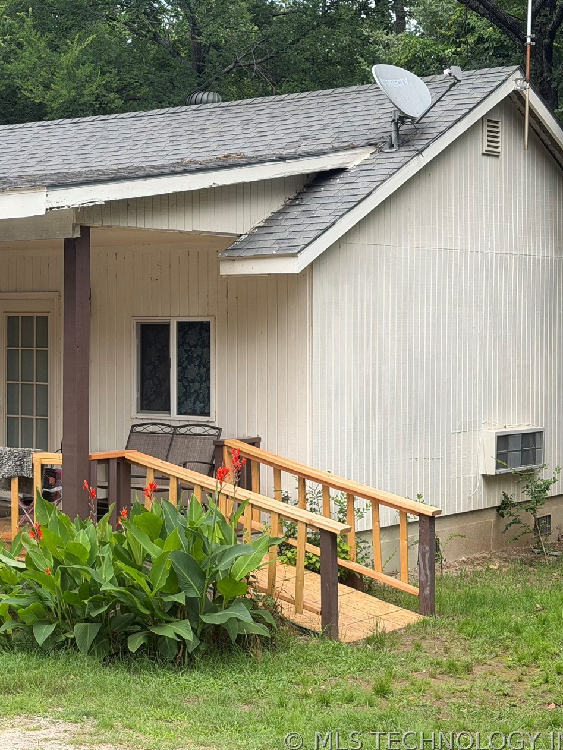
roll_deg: +0.5
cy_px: 333
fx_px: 1583
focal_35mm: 73
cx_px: 96
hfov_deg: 19.9
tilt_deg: -1.0
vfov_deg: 26.7
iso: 80
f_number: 1.78
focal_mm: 6.76
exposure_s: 1/1678
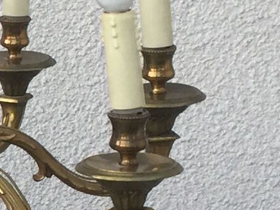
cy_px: 135
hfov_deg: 8.2
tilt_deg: -13.0
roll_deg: -1.4
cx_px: -459
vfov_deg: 6.8
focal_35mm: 217
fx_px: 1755
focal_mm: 4.15
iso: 32
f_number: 2.2
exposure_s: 1/33
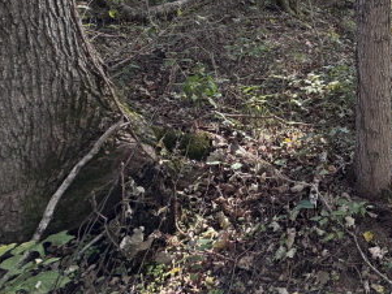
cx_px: 408
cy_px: 16
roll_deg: -0.4
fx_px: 351
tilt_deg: -7.7
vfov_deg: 41.0
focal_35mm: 31
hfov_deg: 46.6
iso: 50
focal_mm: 2.22
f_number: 2.2
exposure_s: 1/99
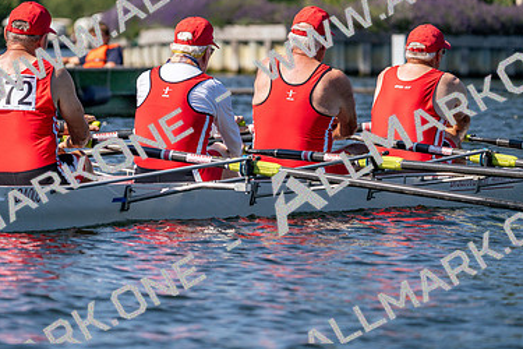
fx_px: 5055
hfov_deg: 5.9
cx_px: 152
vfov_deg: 3.9
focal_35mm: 348
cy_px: 104
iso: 200
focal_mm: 225
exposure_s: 1/1600
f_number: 5.6
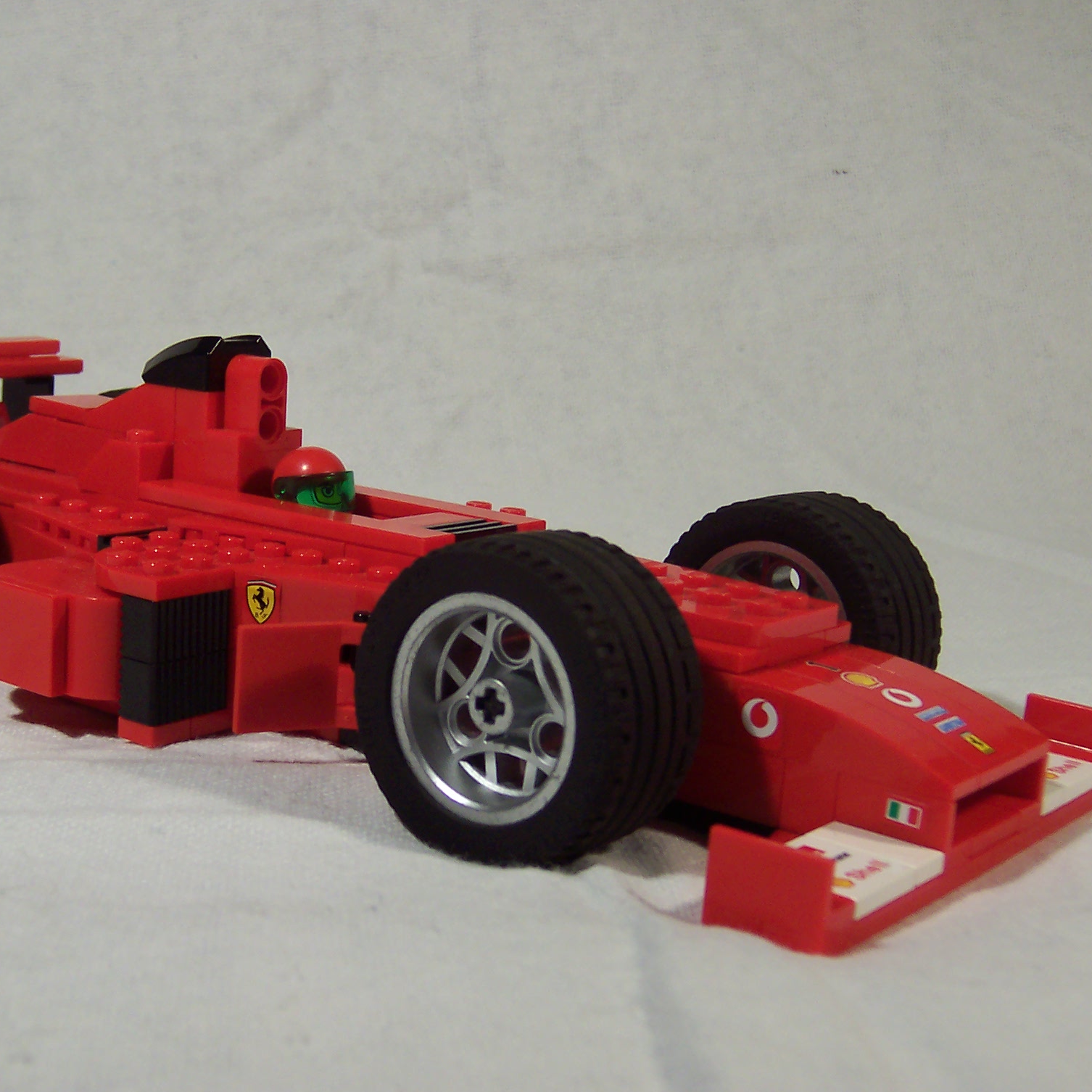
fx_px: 2213
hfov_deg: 27.6
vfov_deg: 27.7
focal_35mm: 62
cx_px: 424
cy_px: 547
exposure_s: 1/45
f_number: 3.4
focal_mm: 8
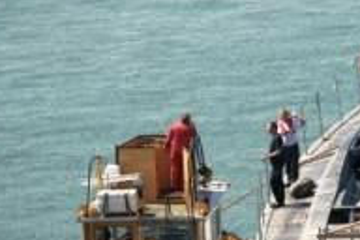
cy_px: 173
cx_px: 276
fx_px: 7709
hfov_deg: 2.7
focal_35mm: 771
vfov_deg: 1.8
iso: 200
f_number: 5.6
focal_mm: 330
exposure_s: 1/400
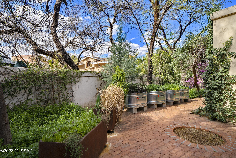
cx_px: 118
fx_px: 125
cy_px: 79
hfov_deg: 86.9
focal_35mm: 19
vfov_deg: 64.5
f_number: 11
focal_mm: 19
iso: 100
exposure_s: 1/100
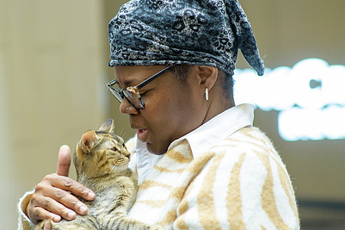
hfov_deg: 16.6
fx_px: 1178
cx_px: 125
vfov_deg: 11.1
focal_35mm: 123
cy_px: 142
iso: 800
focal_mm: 85
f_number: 2.2
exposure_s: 1/125
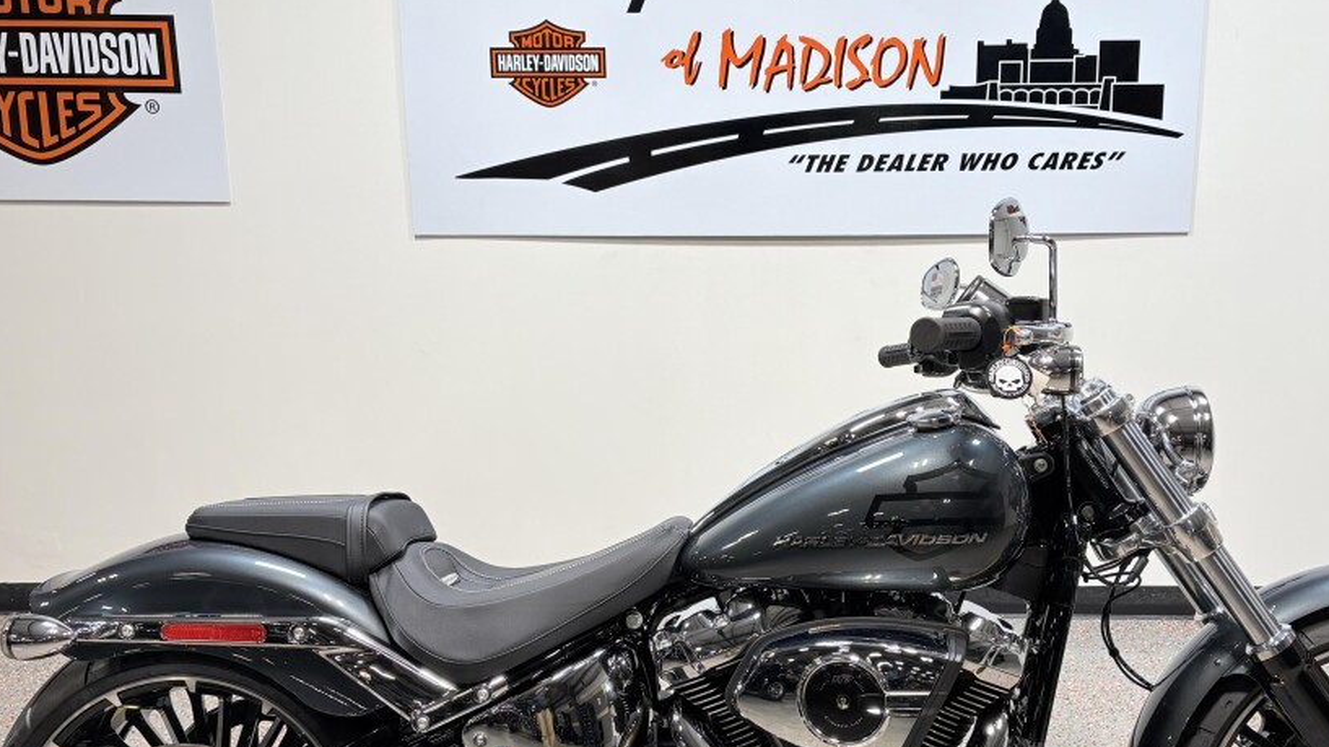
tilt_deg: -12.3
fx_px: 1303
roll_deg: +0.4
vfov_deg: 31.9
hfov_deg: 53.7
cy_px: 433
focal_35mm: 37
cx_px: 785
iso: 32
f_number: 1.6
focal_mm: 5.96
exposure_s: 1/120
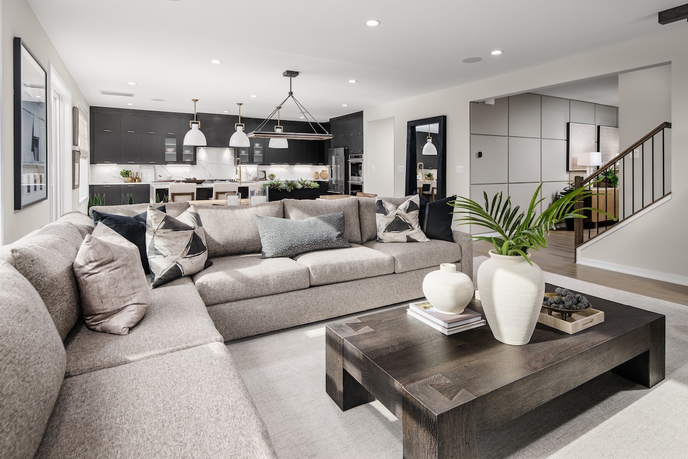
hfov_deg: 86.9
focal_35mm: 19
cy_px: 230
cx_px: 344
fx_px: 363
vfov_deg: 64.6
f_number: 9
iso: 200
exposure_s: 1/200
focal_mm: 19
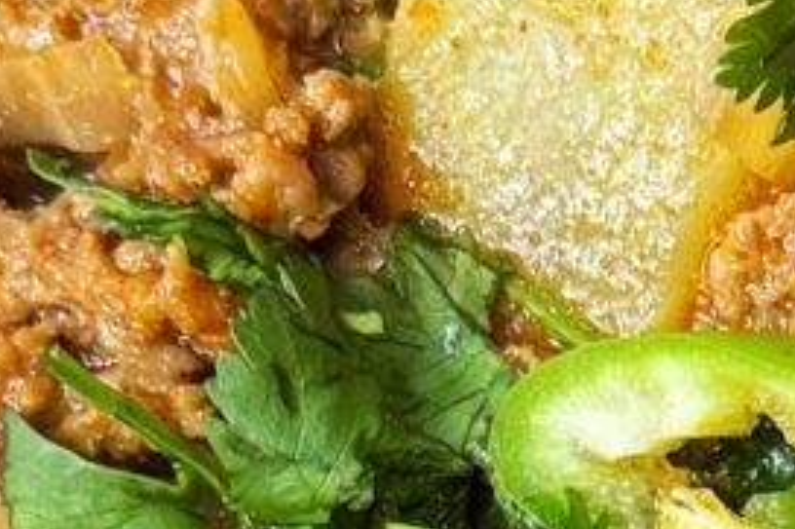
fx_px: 5186
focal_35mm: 235
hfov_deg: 8.6
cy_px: 1049
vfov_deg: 5.7
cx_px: 1198
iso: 100
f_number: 1.78
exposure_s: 1/120
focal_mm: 6.76
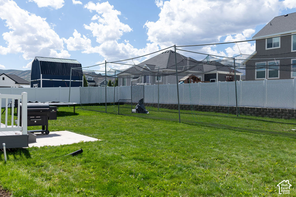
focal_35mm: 35
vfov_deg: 37.9
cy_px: 98
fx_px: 288
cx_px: 148
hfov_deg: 54.4
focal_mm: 35
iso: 125
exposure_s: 1/1250
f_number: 4.5
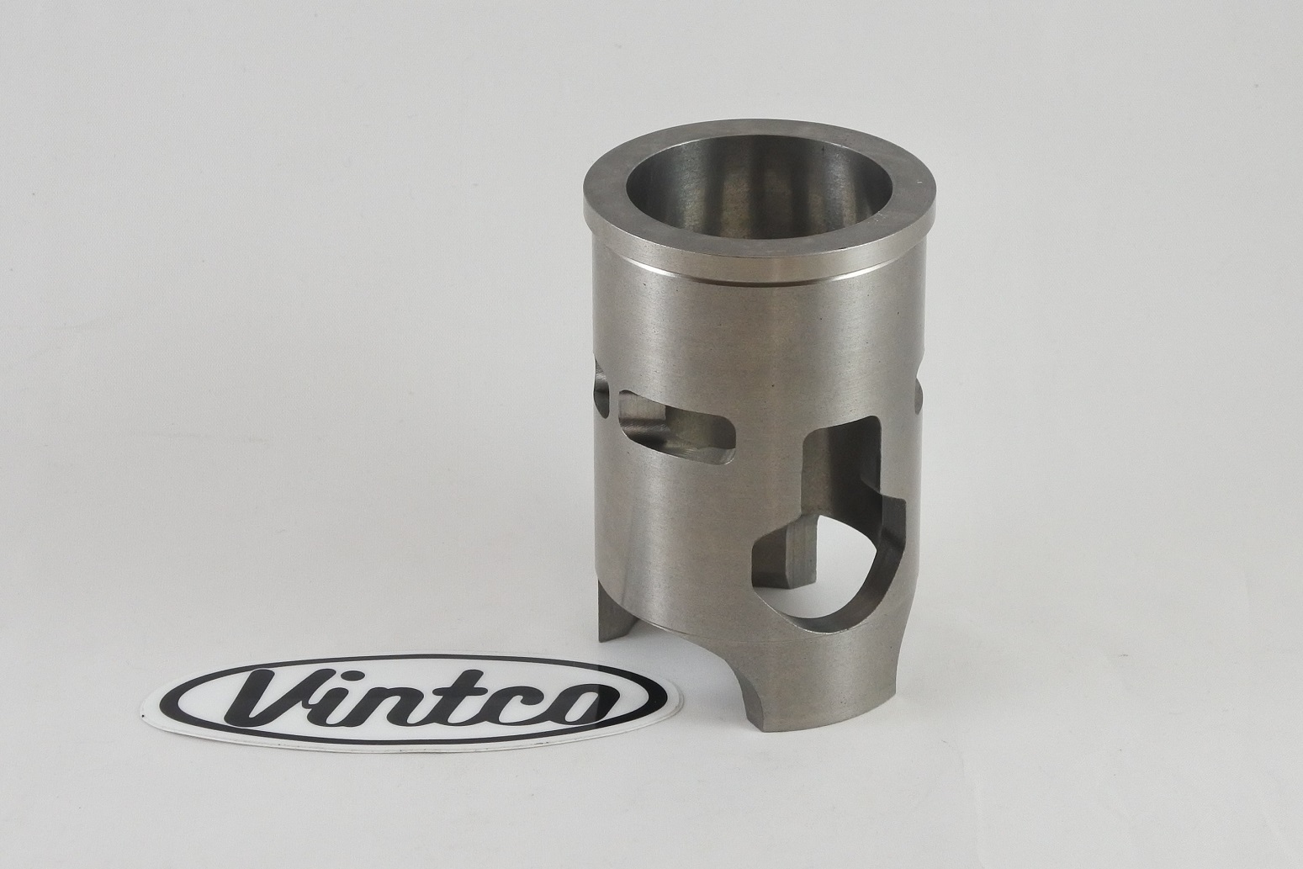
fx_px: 2099
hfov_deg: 34.5
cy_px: 434
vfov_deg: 23.4
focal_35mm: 58
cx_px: 652
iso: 450
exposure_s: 1/125
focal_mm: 21.8
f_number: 4.8
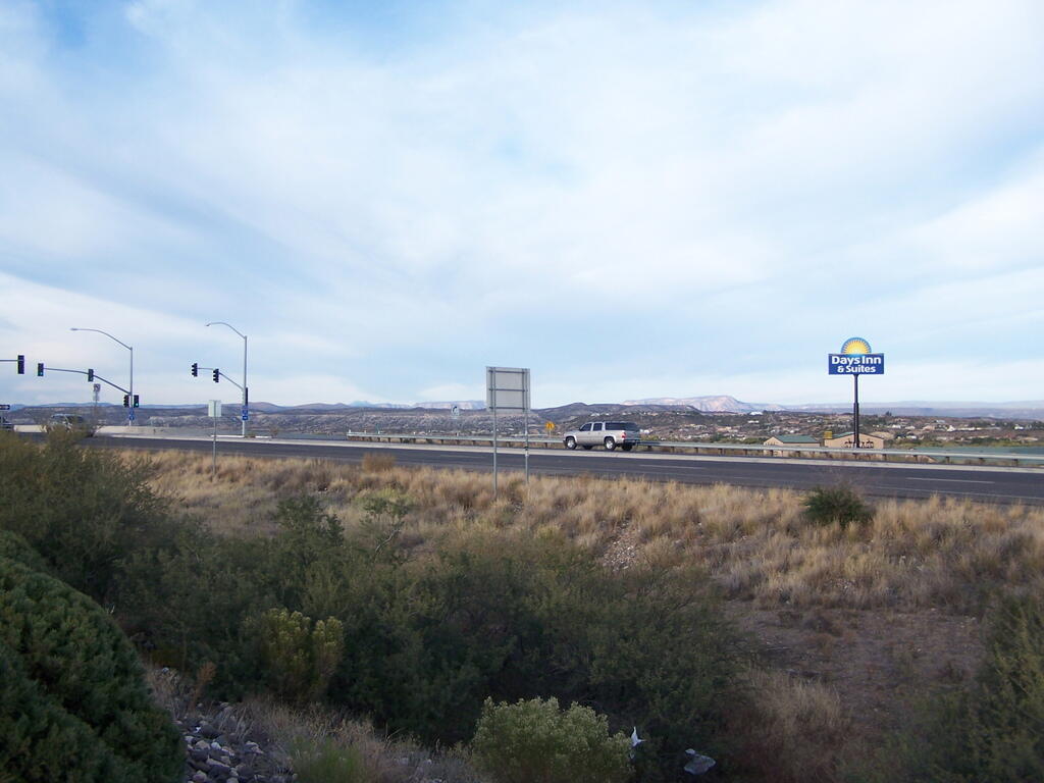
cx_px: 522
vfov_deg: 37.7
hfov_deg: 49.0
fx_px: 1146
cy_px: 392
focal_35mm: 38
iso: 80
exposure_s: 1/400
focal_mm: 6.3
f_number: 2.8
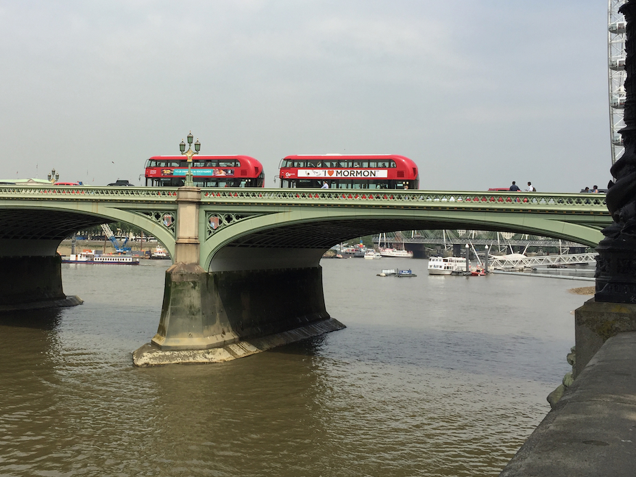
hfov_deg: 46.2
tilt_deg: +3.0
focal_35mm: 40
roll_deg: -2.2
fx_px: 735
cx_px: 223
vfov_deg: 35.9
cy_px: 199
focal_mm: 4.15
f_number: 2.2
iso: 32
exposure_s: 1/2475
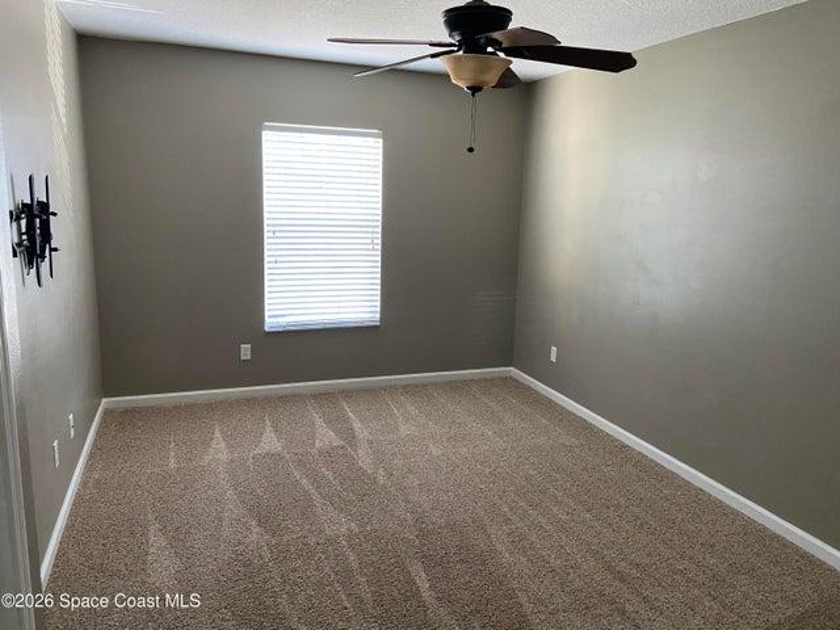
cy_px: 315
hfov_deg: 67.3
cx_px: 420
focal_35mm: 26
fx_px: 631
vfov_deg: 53.1
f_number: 1.8
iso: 320
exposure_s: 1/60
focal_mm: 4.25
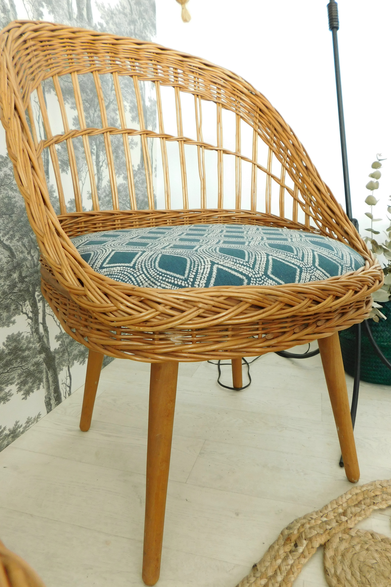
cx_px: 217
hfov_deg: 53.0
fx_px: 391
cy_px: 294
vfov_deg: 73.7
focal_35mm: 24
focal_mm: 4
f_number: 3
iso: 125
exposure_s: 1/10
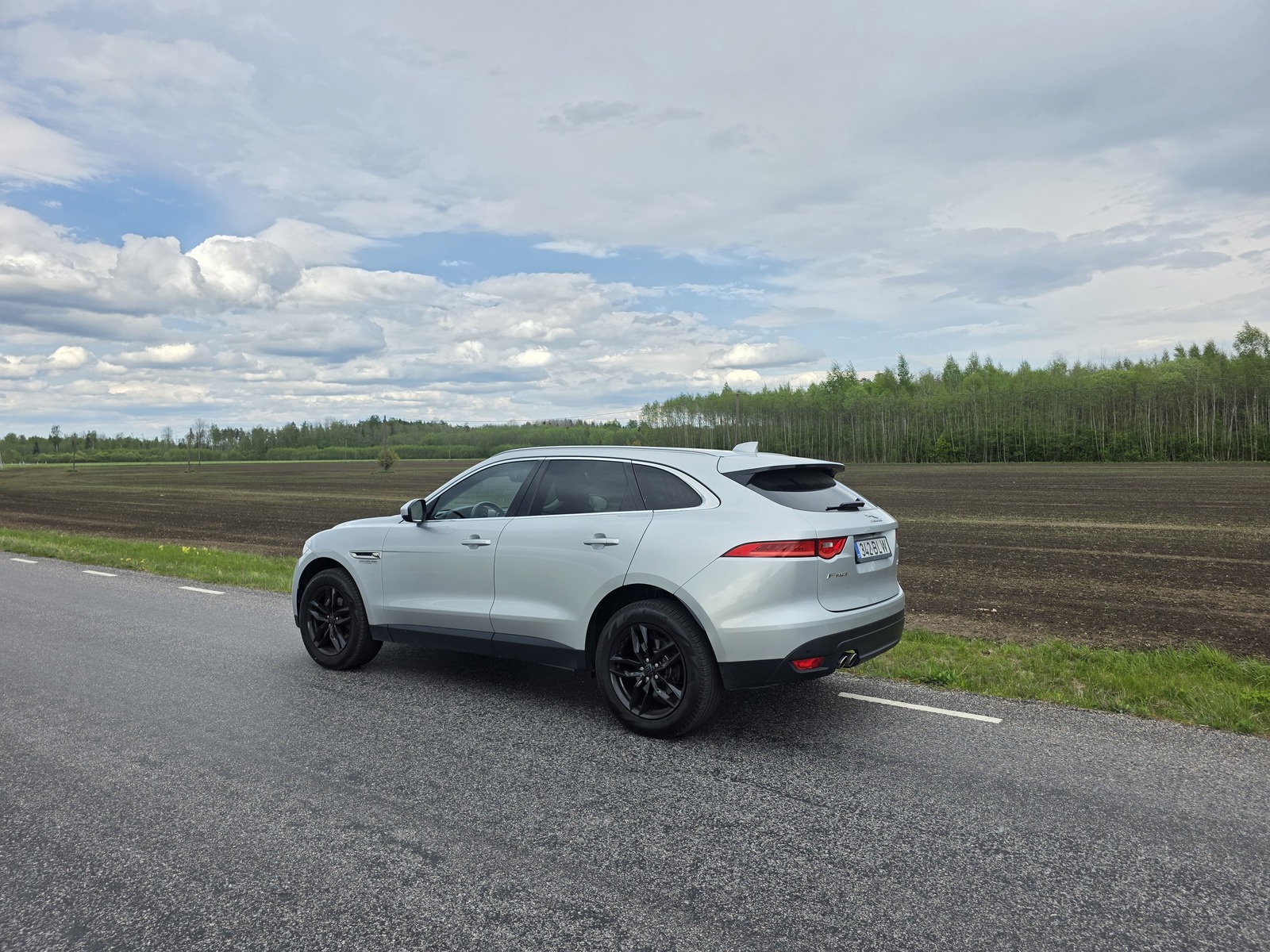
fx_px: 844
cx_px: 635
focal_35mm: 23
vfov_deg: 58.9
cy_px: 476
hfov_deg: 73.9
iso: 80
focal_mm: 6.3
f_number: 1.7
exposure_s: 1/2246
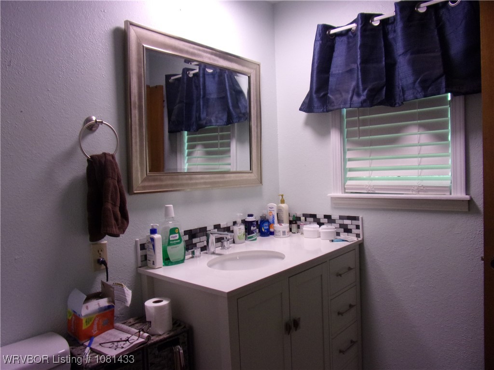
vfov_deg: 56.8
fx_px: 343
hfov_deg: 71.6
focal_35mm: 24
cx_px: 247
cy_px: 185
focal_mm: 4.3
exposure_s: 1/34
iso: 180
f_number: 3.3
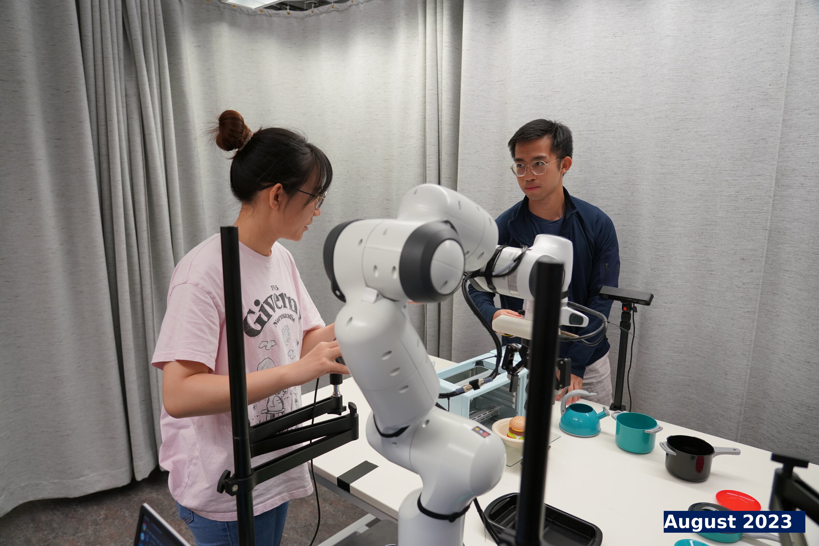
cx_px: 410
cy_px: 273
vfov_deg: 53.2
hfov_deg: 73.7
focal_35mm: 24
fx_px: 546
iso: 800
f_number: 4
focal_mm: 24
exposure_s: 1/160
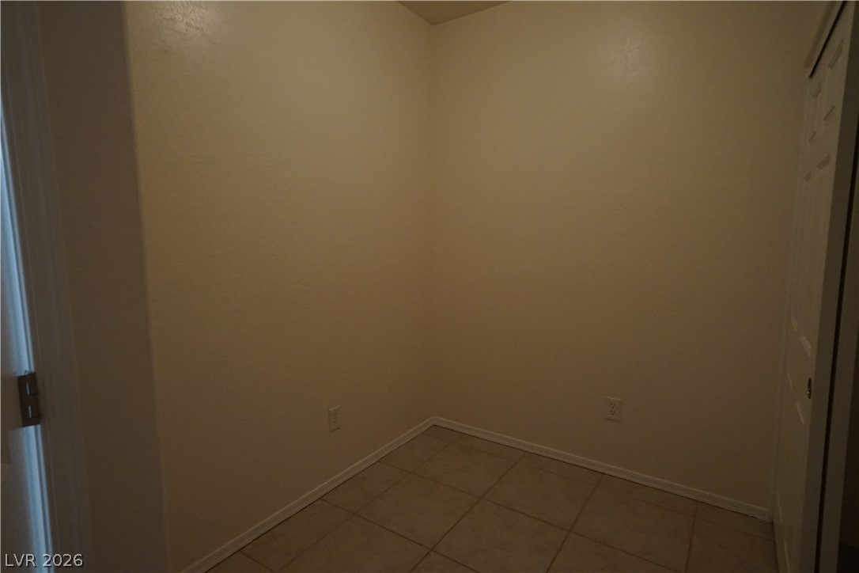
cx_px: 430
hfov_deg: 86.9
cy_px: 286
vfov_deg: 64.6
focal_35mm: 19
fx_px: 453
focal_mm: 19
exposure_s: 1/250
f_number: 5.6
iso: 5000
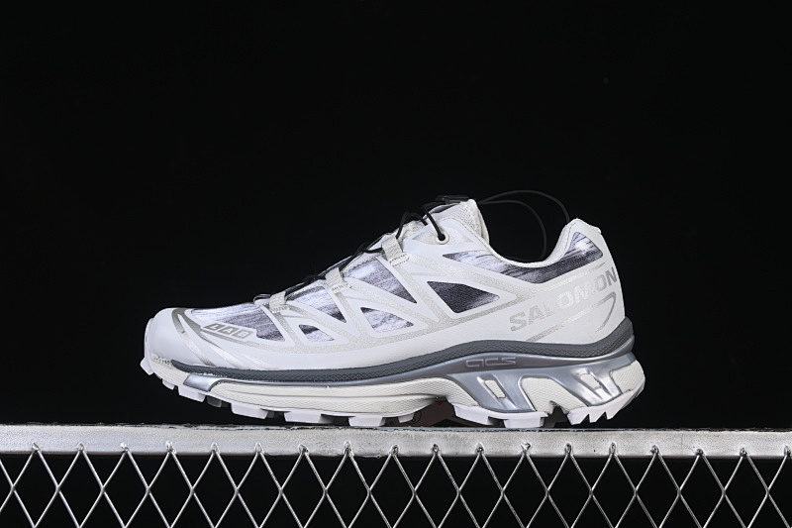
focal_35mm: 75
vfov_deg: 18.2
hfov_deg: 27.0
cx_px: 396
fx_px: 1650
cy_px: 264
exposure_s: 1/80
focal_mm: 50
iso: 160
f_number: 8
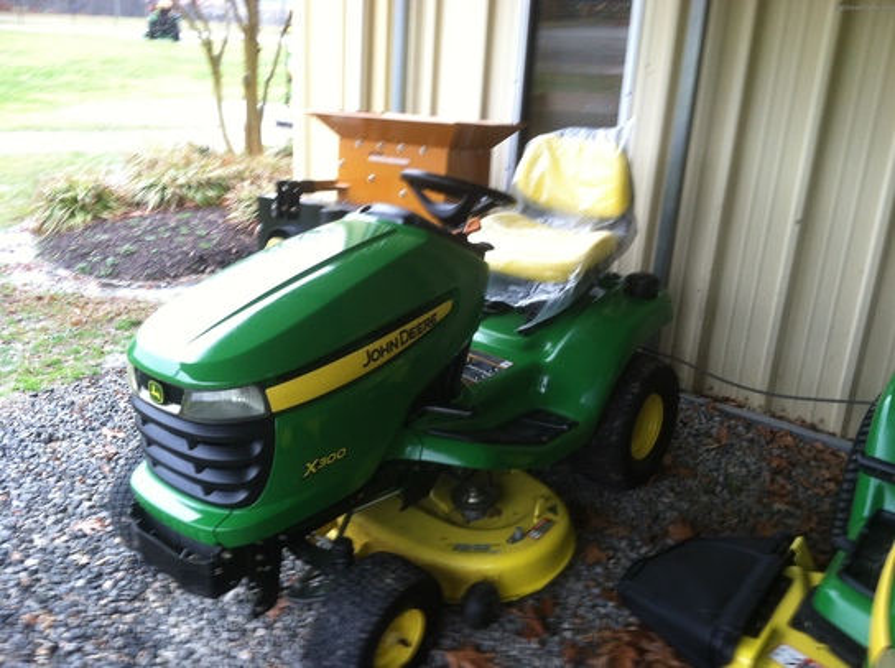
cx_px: 448
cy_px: 334
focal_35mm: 35
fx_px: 903
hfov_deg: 52.7
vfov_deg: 40.6
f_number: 2.8
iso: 100
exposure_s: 1/30
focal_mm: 3.85
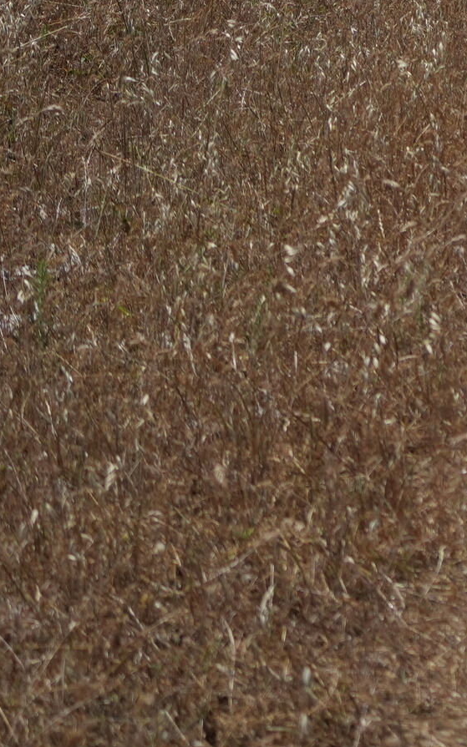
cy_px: -183
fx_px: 5012
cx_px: 1028
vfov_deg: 8.4
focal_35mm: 246
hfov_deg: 5.2
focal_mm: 50
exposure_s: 1/3200
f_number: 4.5
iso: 250
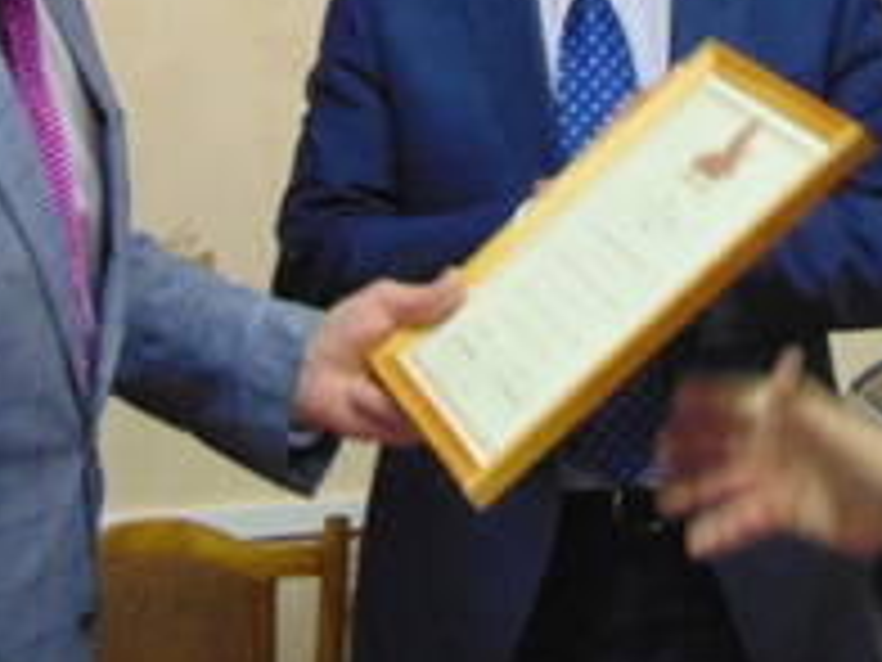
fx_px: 2497
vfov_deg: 14.8
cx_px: 684
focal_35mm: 98
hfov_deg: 19.9
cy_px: -36
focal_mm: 5.4
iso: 320
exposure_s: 1/30
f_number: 3.1
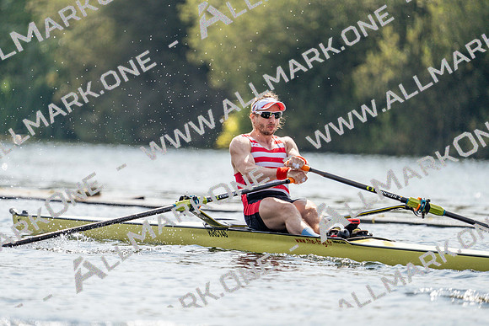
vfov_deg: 2.9
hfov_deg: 4.4
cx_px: 244
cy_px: 163
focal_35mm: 467
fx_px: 6345
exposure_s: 1/1600
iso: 250
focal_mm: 467
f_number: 6.3
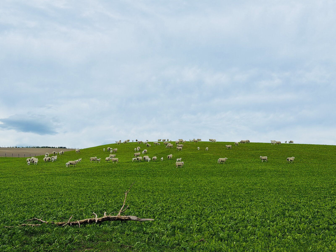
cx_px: 168
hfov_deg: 39.7
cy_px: 126
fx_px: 466
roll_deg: -1.3
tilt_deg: +7.4
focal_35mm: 48
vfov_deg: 30.3
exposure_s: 1/4329
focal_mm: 6.76
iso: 64
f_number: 1.78
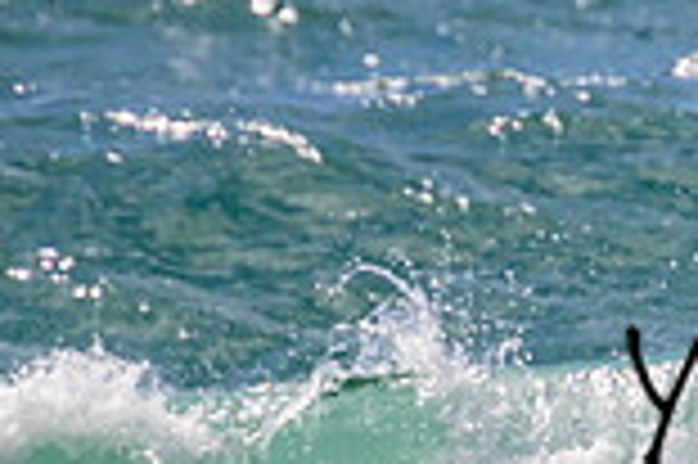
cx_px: 1090
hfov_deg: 0.7
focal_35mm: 3003
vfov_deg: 0.5
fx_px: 58163
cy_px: 358
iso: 720
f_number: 11
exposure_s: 1/2000
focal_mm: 800
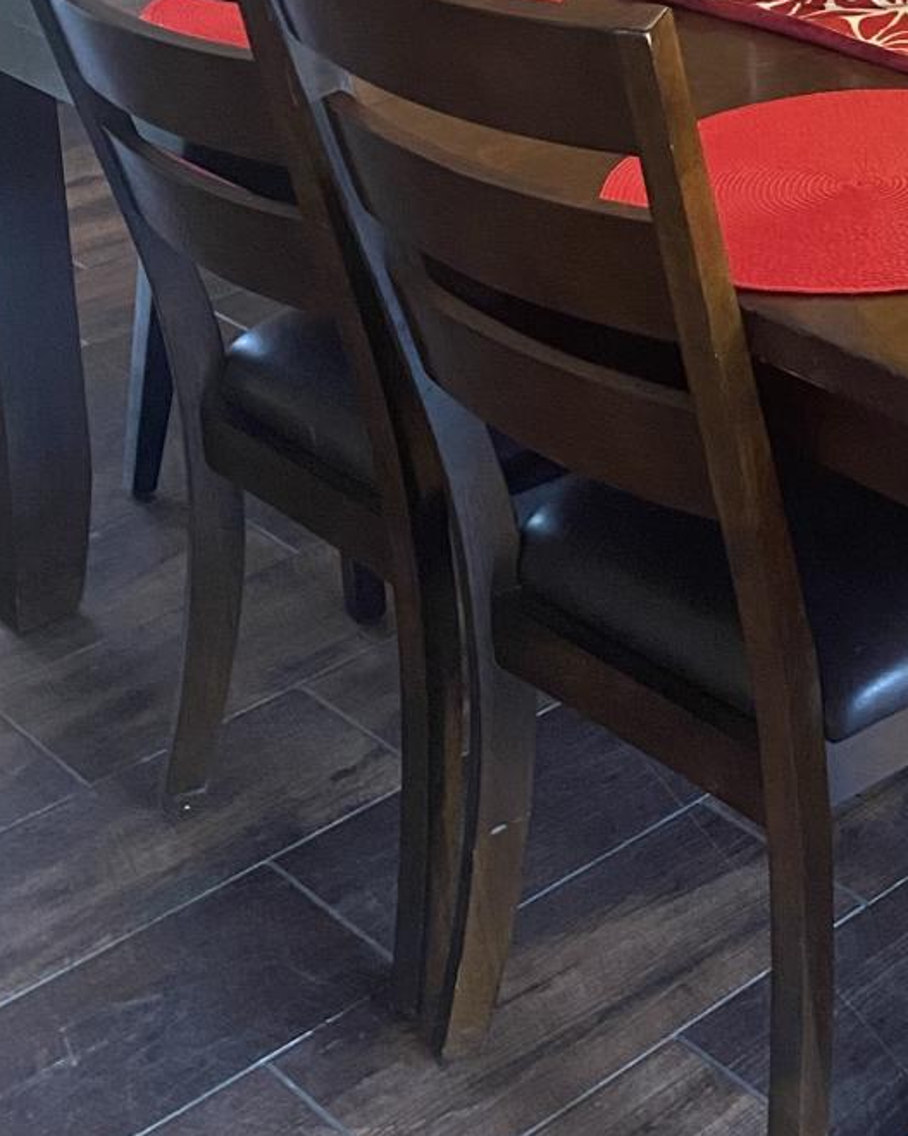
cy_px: -269
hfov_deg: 19.0
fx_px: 2587
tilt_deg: -11.6
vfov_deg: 22.6
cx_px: 1029
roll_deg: +1.7
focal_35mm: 77
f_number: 1.8
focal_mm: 4.25
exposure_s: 1/60
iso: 400
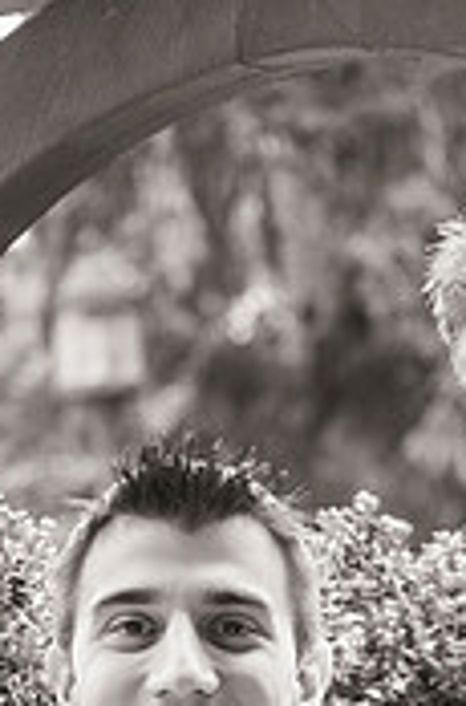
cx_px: 253
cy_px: 840
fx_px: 4356
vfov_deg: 9.1
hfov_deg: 6.1
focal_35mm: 223
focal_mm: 86
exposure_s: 1/200
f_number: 5.6
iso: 500
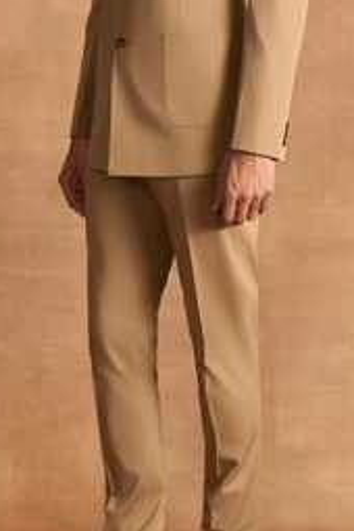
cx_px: 173
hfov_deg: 9.5
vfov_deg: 14.2
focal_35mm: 144
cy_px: 130
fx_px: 2124
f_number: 5
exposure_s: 1/160
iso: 125
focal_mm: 70
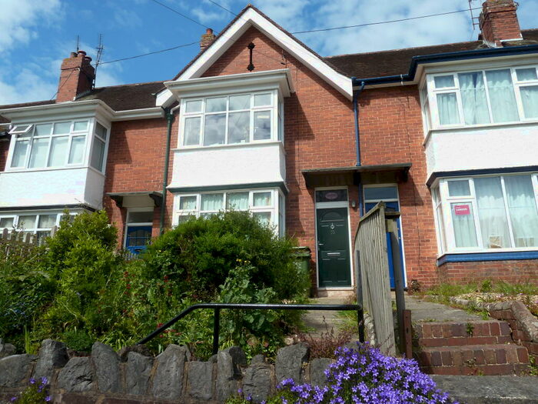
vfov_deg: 54.9
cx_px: 269
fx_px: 389
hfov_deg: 69.4
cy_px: 202
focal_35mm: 25
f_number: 4.5
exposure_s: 1/500
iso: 80
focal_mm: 4.1
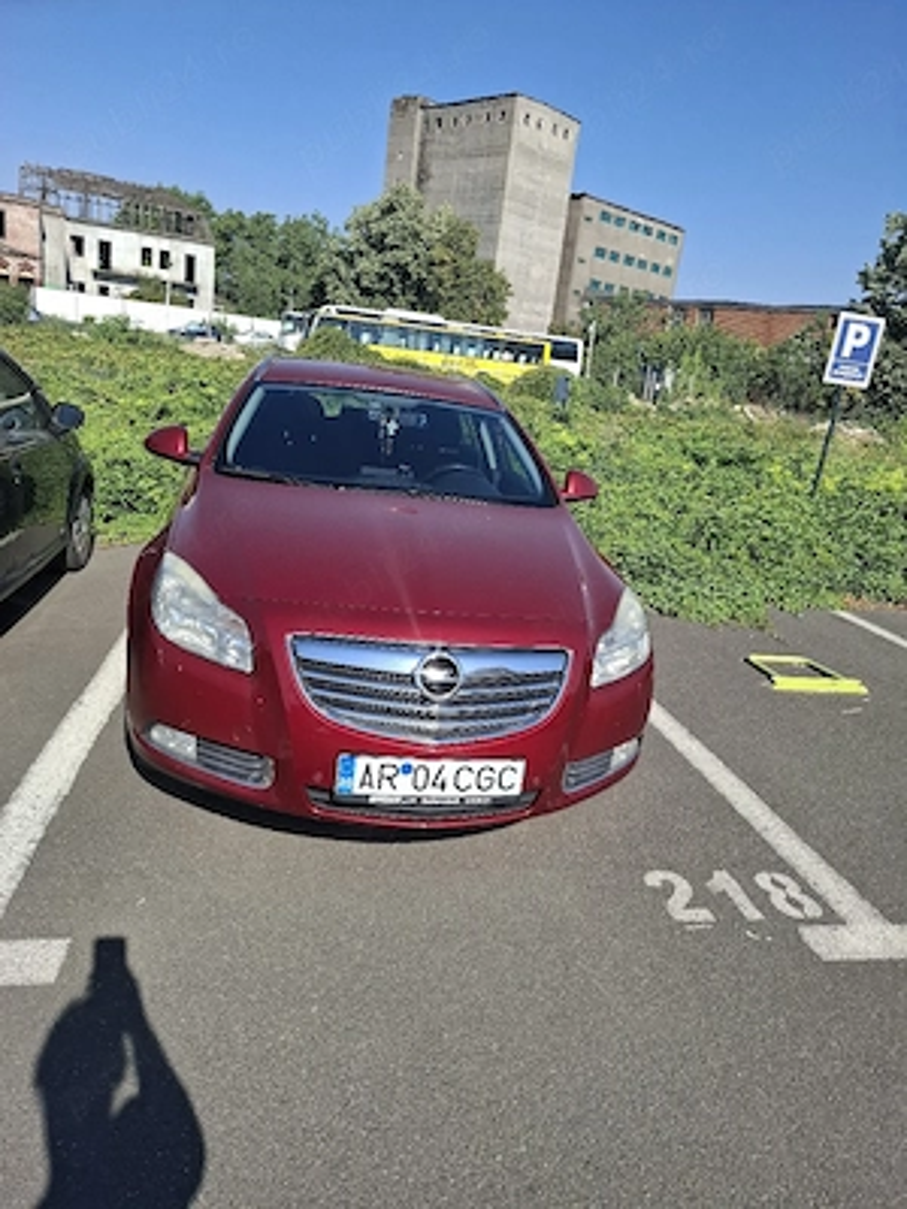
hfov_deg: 58.9
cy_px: 604
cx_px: 454
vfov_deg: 73.9
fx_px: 804
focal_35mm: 23
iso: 50
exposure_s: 1/1667
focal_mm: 5.54
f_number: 1.8
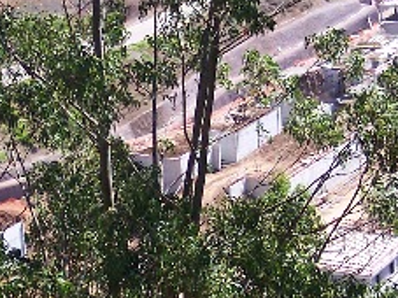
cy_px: 44
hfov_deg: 14.7
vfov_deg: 11.0
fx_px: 1540
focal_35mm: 134
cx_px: 237
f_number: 2.8
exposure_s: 1/700
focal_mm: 8
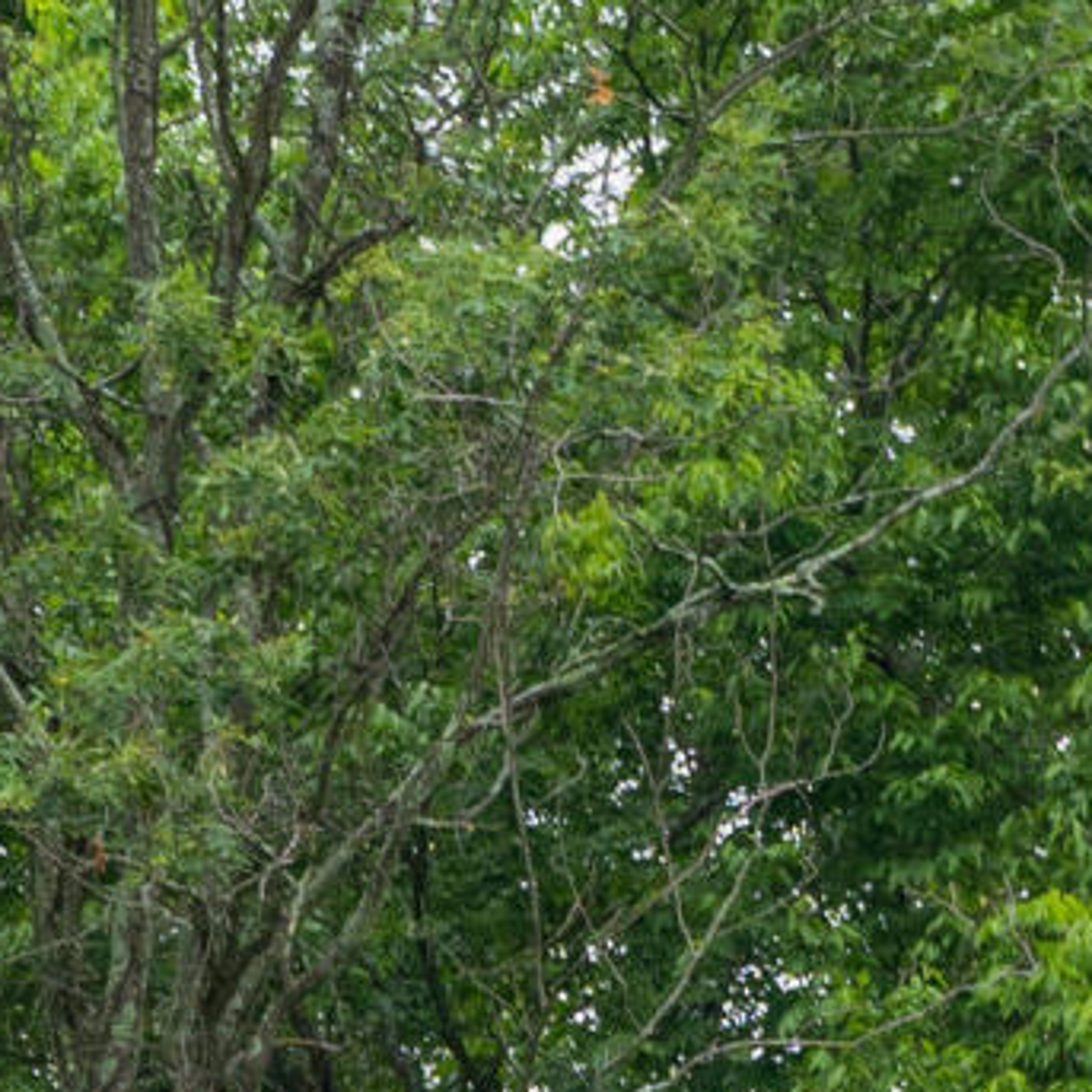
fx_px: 9279
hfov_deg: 6.2
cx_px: -2197
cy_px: 3123
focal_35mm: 260
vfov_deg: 6.3
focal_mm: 35
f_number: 7.1
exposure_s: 1/125
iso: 320
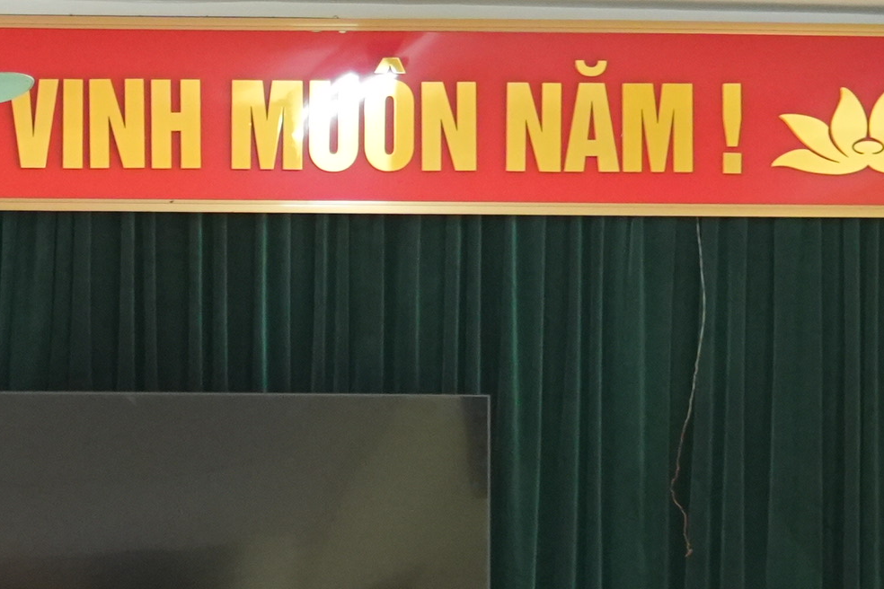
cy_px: 812
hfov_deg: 9.3
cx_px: -124
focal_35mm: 220
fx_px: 5402
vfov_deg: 6.2
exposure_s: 1/125
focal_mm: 47
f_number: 4
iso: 2500
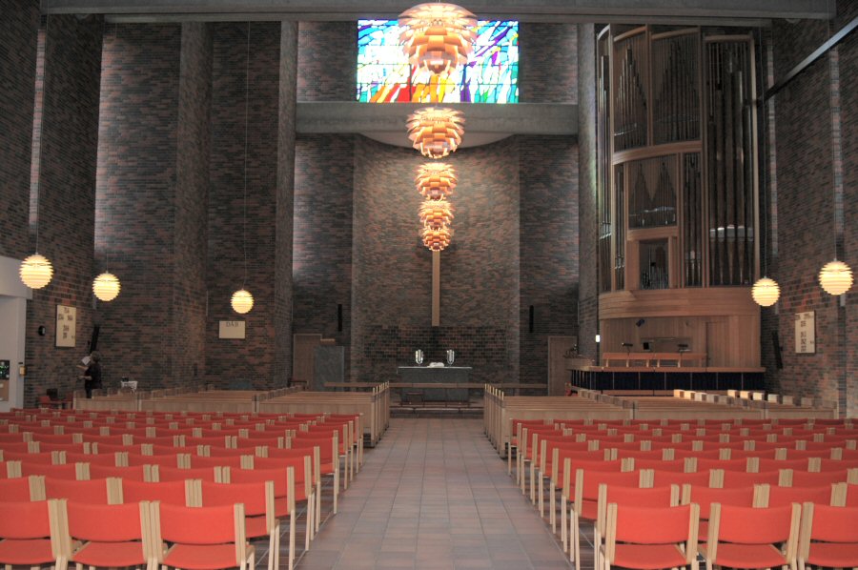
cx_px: 429
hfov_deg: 46.4
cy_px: 285
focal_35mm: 42
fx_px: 1000
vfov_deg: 31.8
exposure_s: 1/60
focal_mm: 28
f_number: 4
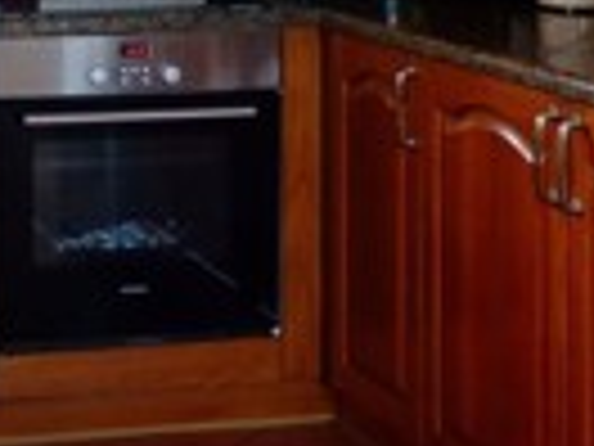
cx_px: -72
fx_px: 1802
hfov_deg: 18.0
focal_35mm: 105
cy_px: -122
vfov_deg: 13.6
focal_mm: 16.7
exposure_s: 1/25
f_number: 3.5
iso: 200
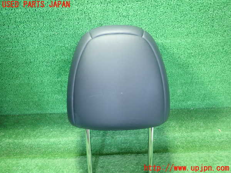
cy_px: 86
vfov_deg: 54.9
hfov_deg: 69.4
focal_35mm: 25
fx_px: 167
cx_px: 116
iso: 250
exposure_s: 1/30
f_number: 2
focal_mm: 4.5
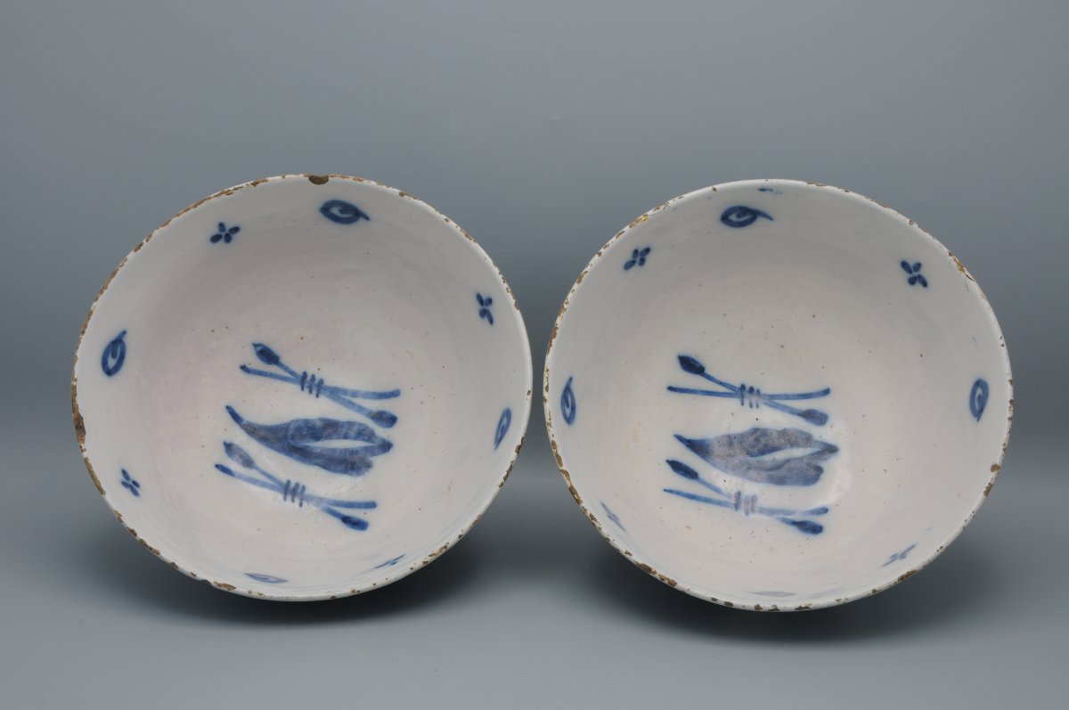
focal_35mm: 48
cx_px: 534
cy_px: 355
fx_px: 1424
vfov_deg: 28.0
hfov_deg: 41.2
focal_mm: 32
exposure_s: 1/8
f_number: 16
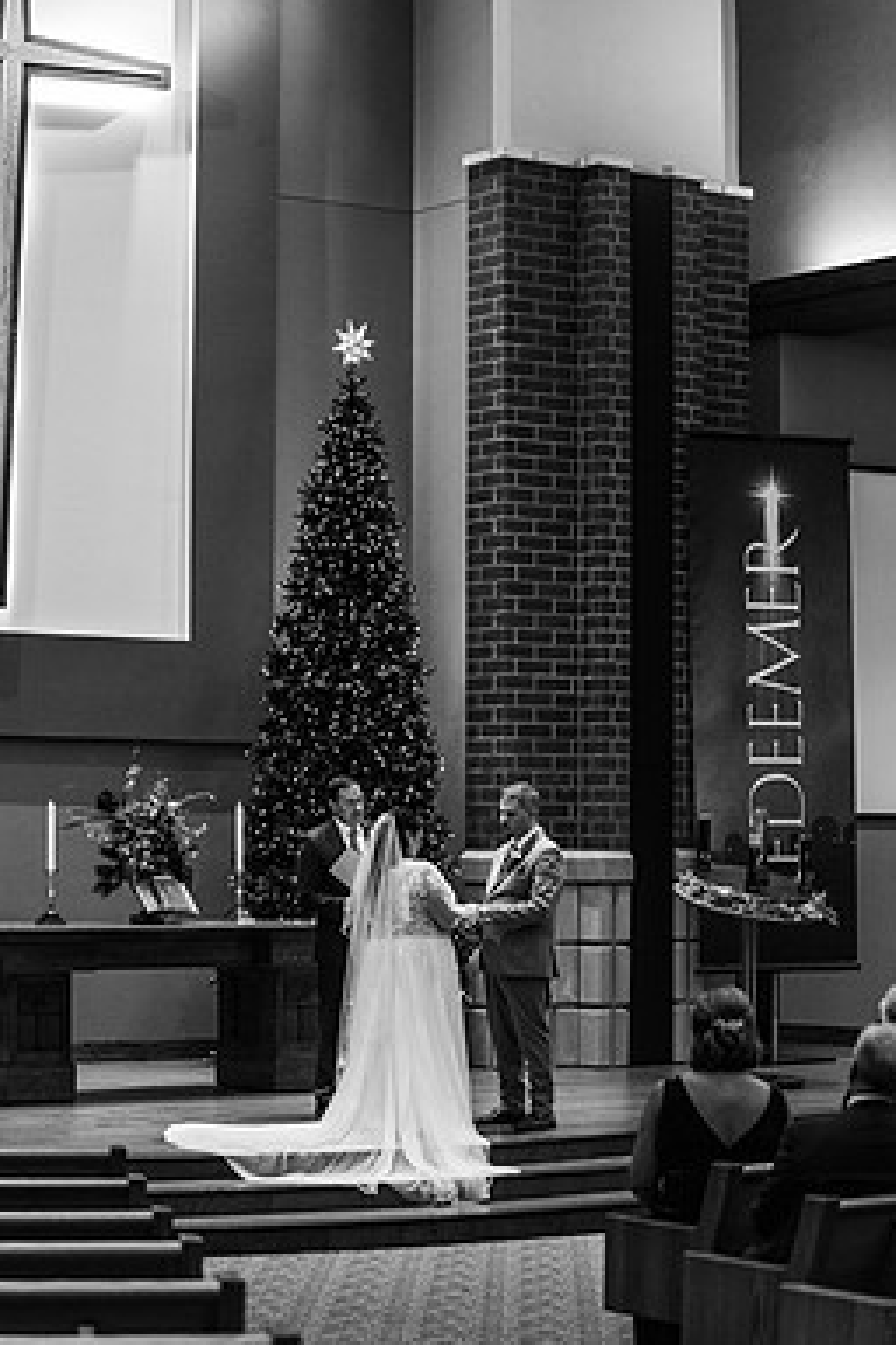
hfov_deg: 16.6
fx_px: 3061
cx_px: 402
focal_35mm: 82
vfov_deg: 24.8
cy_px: 739
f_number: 2.8
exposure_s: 1/250
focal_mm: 70
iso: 2000
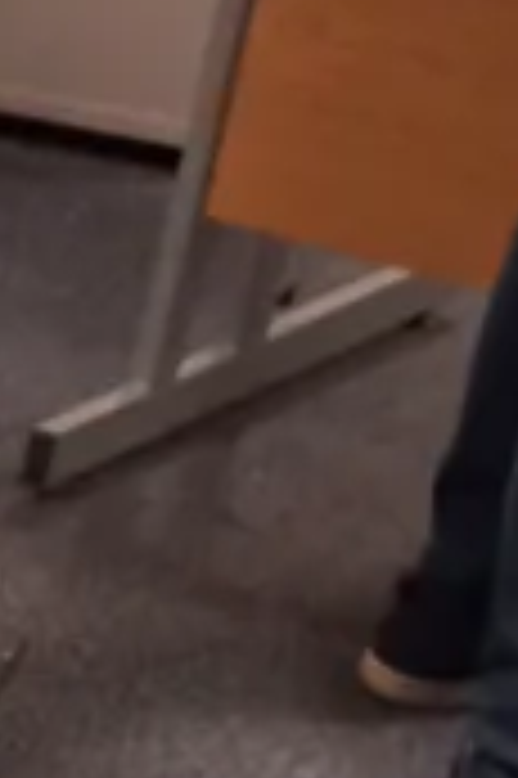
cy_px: 1949
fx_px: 3741
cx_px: -1068
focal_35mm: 173
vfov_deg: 10.1
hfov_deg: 7.0
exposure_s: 1/25
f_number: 1.8
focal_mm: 4
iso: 400
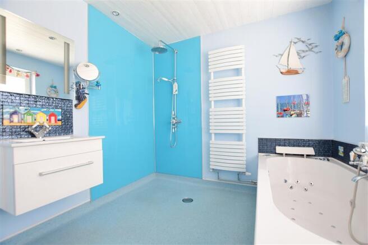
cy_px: 122
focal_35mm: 15
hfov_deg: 100.4
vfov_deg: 77.3
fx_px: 153
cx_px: 184
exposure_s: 1/2.5
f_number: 5.6
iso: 400
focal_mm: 10
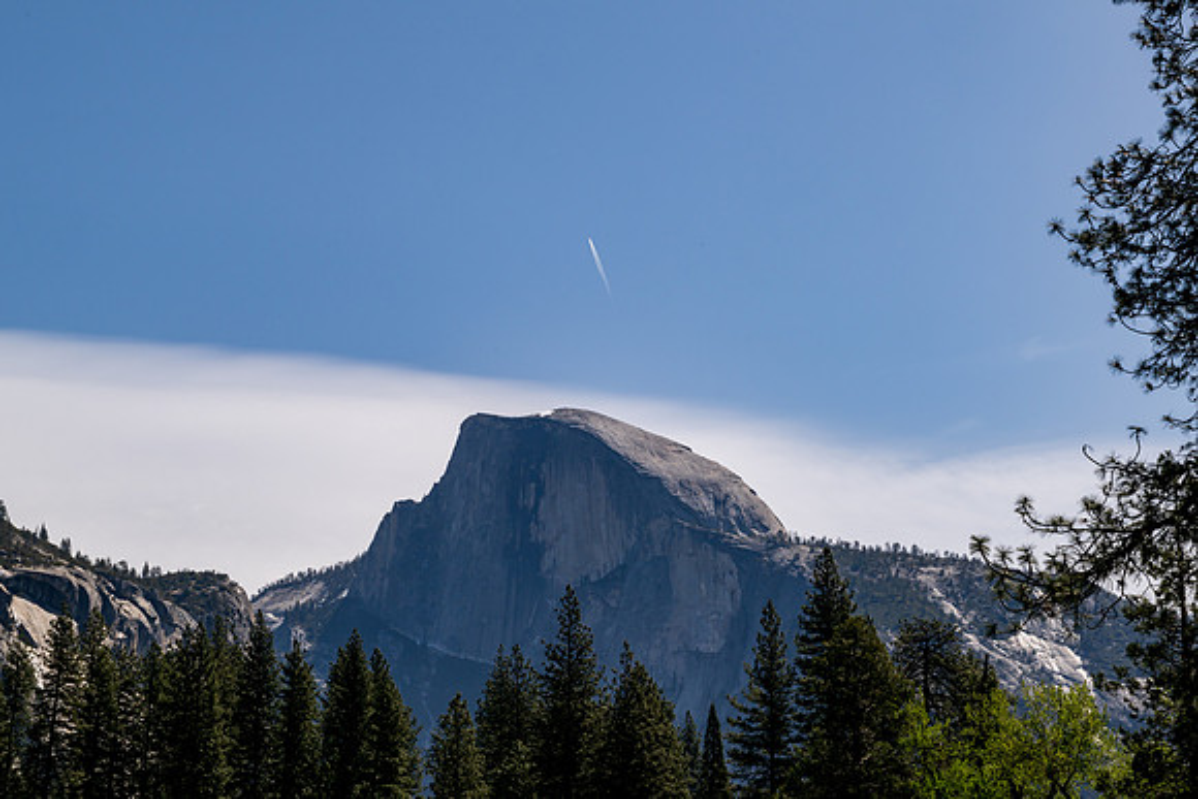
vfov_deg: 19.5
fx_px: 2330
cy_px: 400
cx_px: 599
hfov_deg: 28.8
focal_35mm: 70
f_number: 22
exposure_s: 1/320
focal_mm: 70
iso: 320
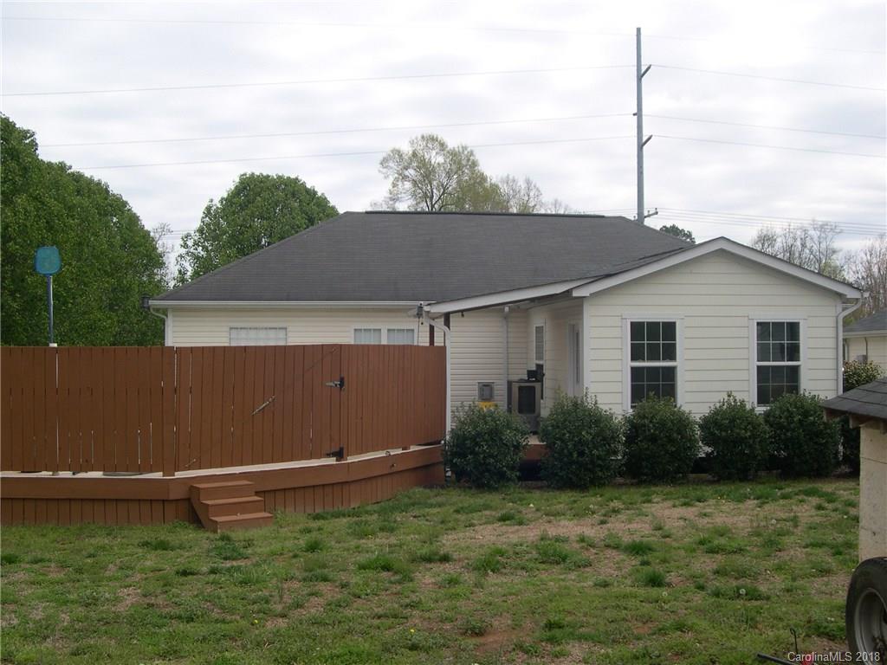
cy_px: 332
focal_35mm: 38
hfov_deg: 49.0
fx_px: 974
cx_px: 444
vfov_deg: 37.7
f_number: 7.6
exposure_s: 1/168
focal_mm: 8
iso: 100
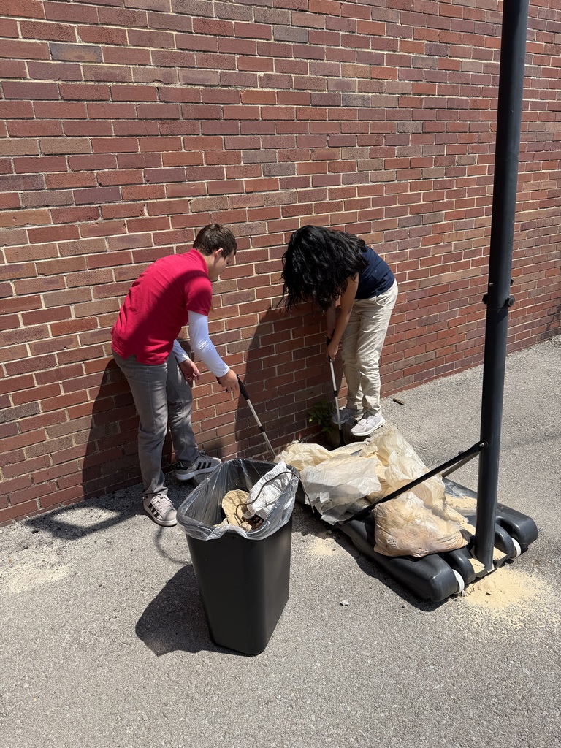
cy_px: 374
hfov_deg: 56.8
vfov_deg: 71.6
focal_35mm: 24
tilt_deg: -19.2
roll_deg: +4.0
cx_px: 280
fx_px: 519
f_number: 1.78
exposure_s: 1/4673
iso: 80
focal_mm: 6.76
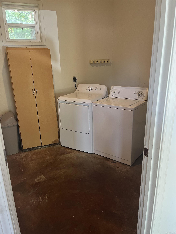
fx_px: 176
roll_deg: +1.2
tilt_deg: -17.8
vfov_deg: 67.3
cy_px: 117
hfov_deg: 53.1
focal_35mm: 26
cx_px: 88
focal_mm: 5.1
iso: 160
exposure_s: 1/60
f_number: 1.6
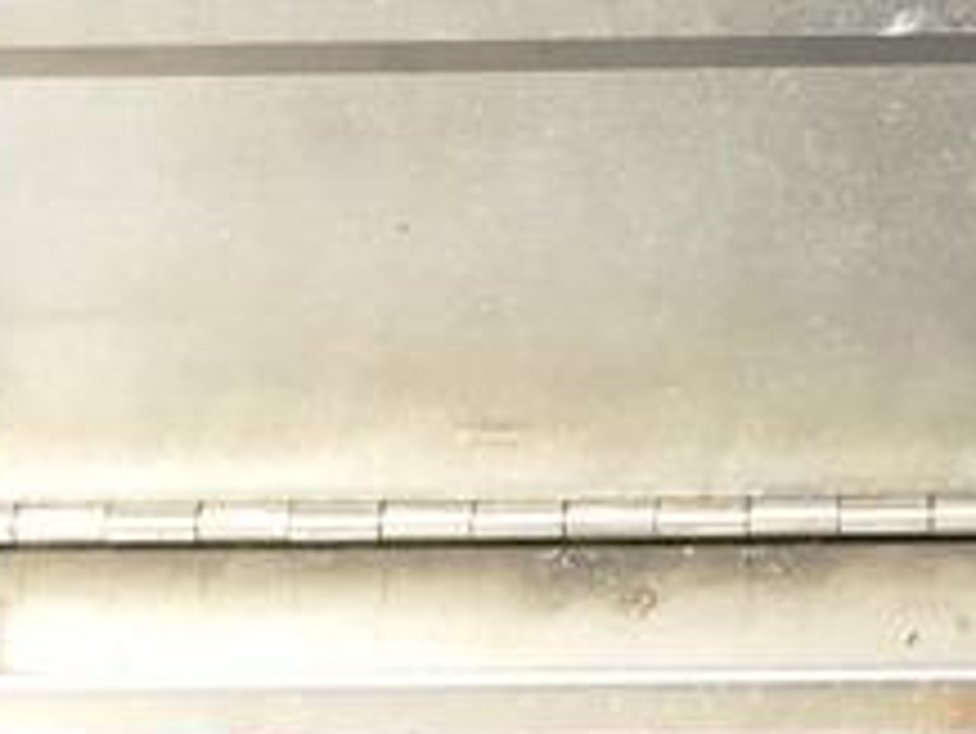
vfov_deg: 10.3
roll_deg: -1.4
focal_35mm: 132
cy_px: -802
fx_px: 3724
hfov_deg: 14.5
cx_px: 1165
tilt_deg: -16.5
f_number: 1.8
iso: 20
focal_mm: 3.99
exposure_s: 1/1368
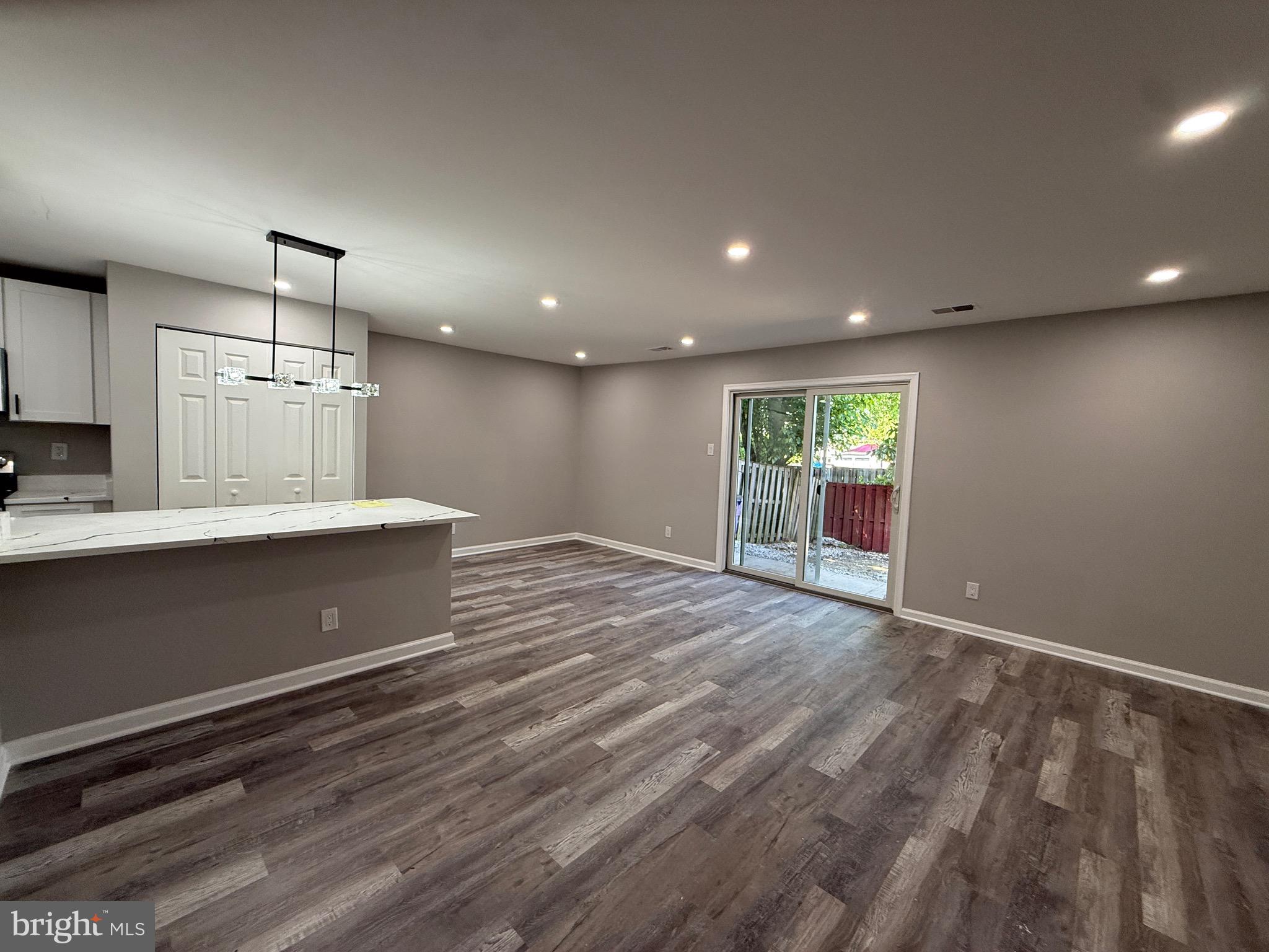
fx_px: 513
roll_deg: -2.6
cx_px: 634
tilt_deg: -3.5
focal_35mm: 14
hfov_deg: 102.1
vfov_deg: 85.7
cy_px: 476
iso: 200
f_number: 2.2
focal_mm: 2.22
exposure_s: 1/120
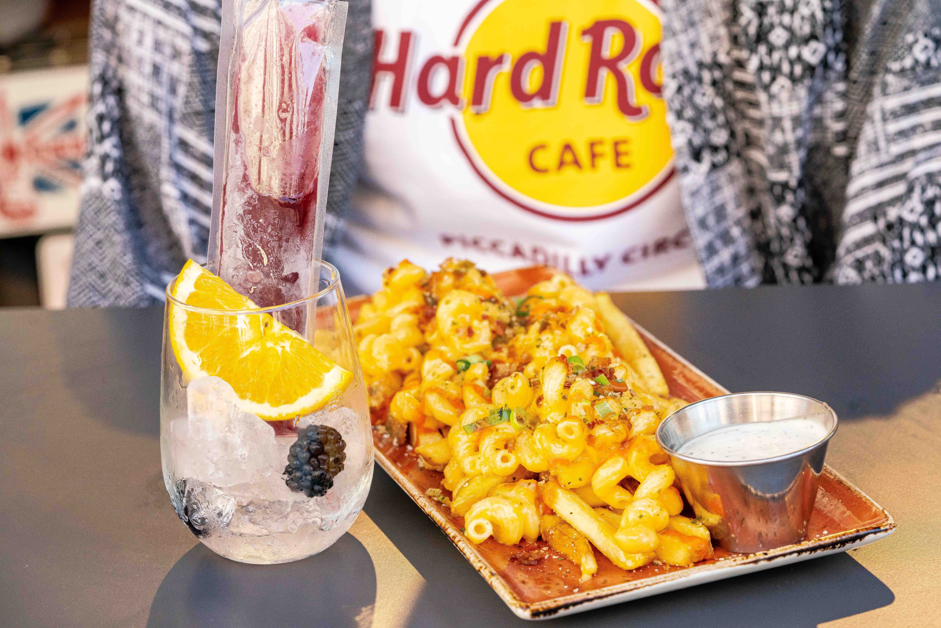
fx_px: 2353
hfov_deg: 22.6
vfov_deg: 15.2
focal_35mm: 90
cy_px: 314
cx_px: 470
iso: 2500
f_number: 6.3
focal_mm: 90
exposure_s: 1/500
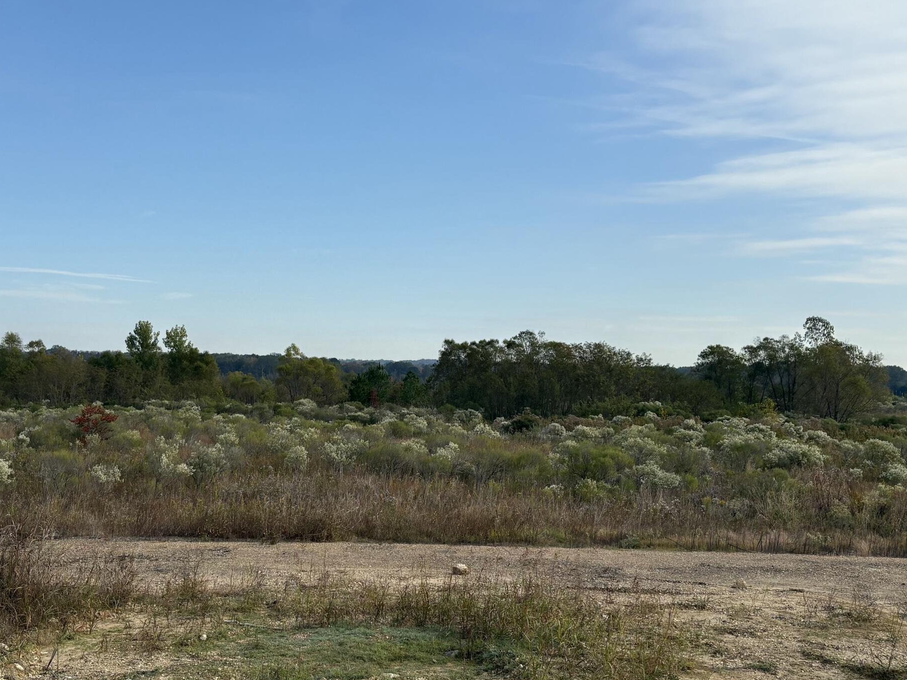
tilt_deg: -0.4
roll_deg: -2.0
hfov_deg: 43.7
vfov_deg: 33.6
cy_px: 352
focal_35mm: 43
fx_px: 1127
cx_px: 368
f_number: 1.6
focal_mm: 5.96
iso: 50
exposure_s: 1/3831
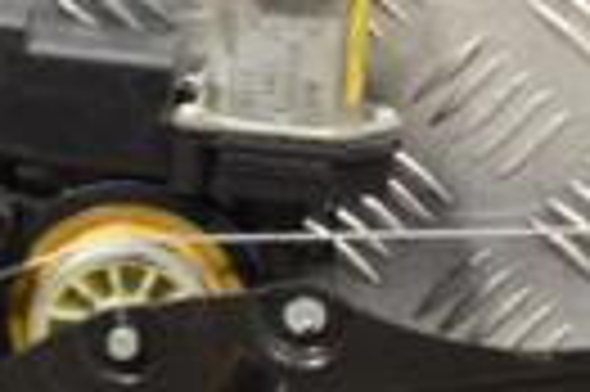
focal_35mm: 248
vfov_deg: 5.5
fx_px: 4059
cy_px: 180
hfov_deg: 8.3
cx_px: 617
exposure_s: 1/30
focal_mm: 36
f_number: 5
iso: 320
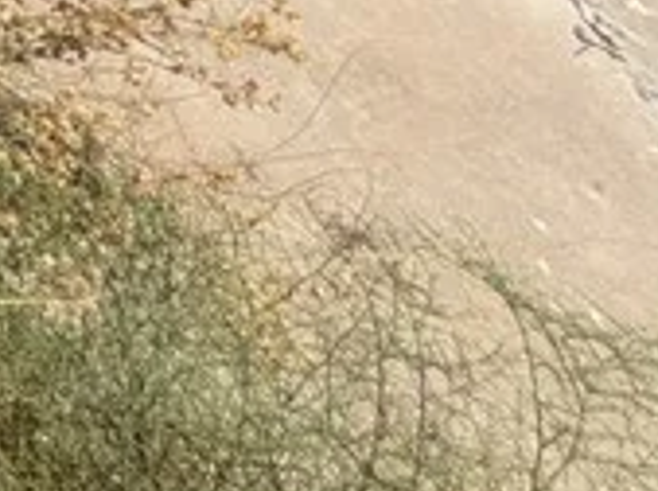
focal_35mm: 85
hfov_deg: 14.5
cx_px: -942
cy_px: -908
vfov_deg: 11.6
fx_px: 1612
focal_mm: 1.85
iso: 47
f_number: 2.2
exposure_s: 1/1751
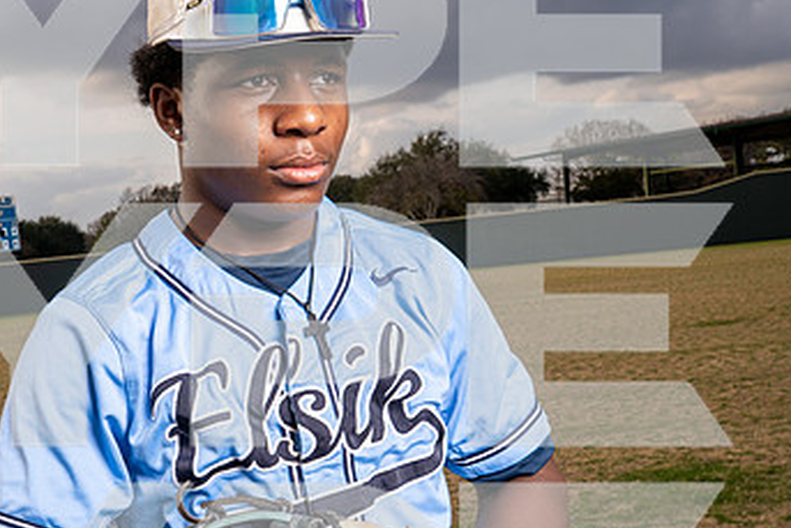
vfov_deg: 27.5
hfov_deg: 38.6
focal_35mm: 49
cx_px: 145
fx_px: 1077
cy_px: 326
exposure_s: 1/250
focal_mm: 29
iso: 250
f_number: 11
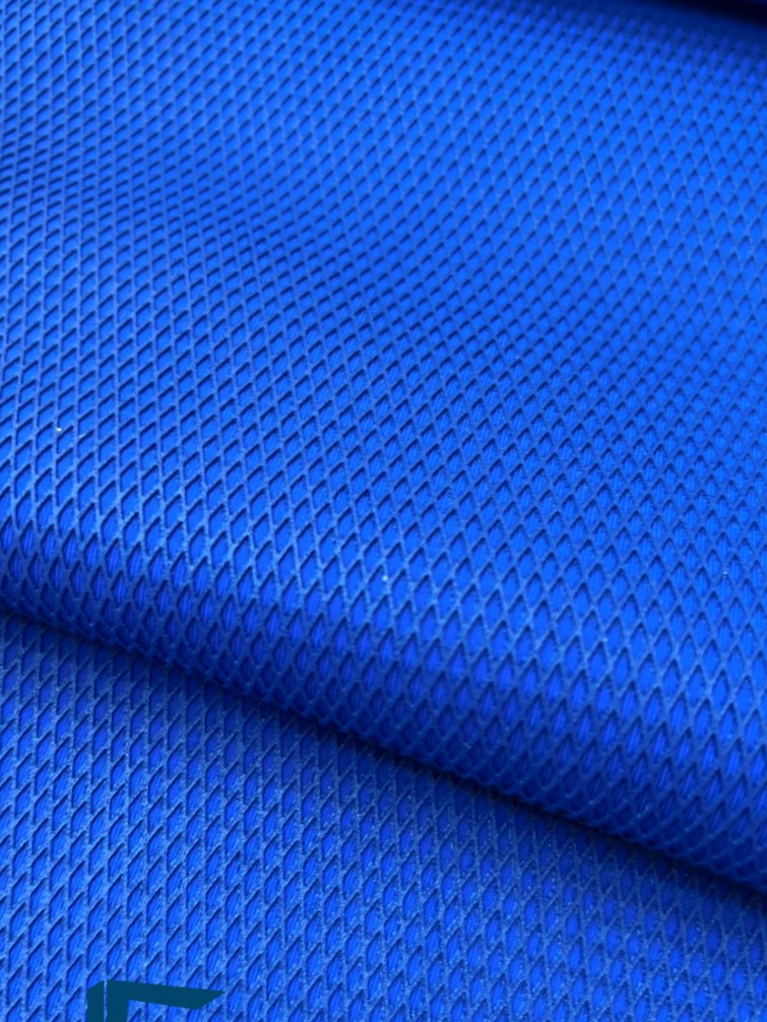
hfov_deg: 45.4
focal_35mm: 31
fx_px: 915
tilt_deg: -71.4
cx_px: 342
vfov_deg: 58.1
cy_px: 578
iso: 200
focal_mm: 5.96
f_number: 1.6
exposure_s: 1/50
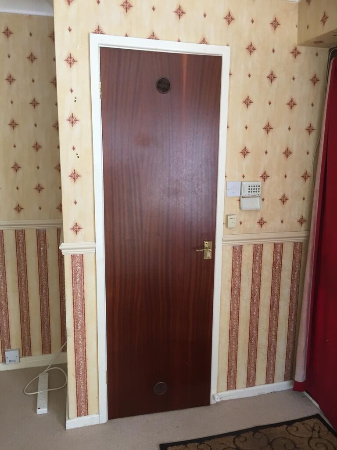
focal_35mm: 29
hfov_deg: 48.2
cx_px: 168
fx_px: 376
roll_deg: -0.2
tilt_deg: -9.7
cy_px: 225
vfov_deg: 61.7
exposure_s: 1/30
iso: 64
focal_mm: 4.15
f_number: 2.2
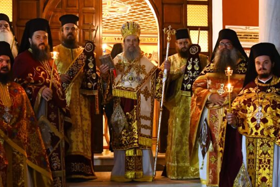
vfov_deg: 13.7
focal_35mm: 100
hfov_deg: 20.4
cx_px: 146
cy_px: 137
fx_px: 778
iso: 3200
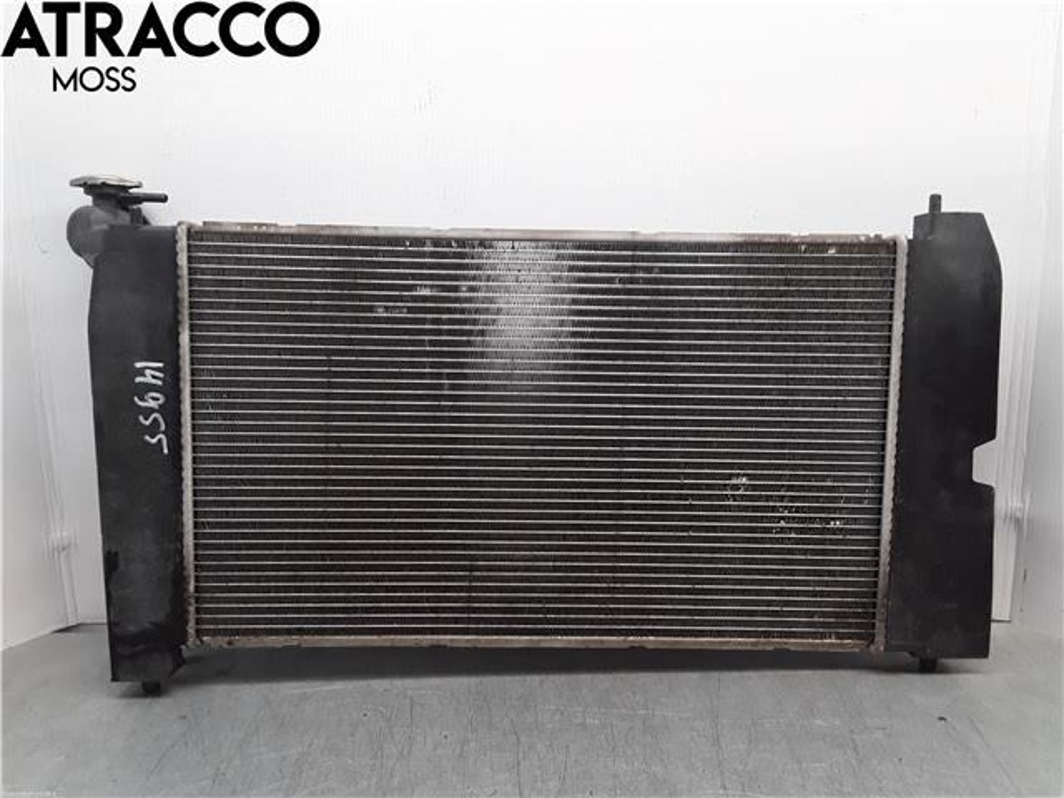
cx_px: 532
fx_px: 861
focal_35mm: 28
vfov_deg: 49.7
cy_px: 399
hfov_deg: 63.4
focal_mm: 2.91
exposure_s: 1/50
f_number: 1.9
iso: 40
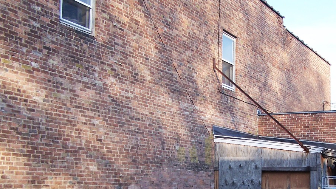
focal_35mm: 60
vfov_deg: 19.8
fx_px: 535
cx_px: 239
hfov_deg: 34.4
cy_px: 158
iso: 80
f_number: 2.8
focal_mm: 6.3
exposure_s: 1/350
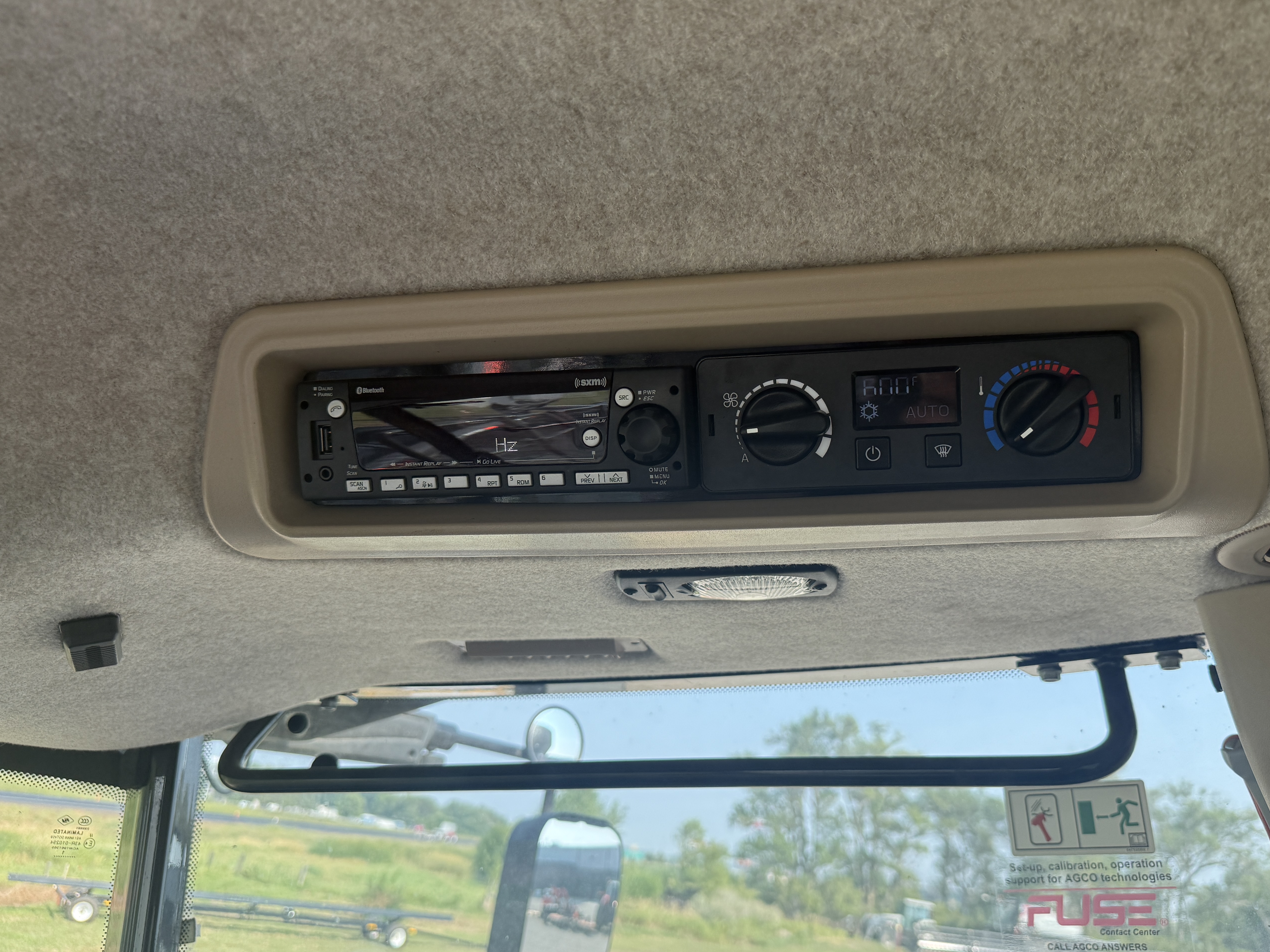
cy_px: 467
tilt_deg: +21.8
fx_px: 991
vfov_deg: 51.4
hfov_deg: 65.1
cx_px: 713
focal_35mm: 27
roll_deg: -10.4
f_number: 1.78
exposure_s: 1/868
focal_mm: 6.76
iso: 100
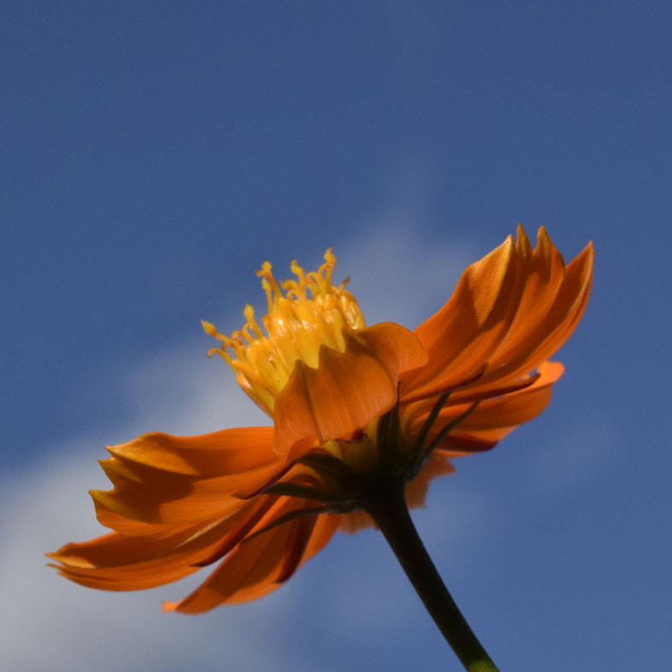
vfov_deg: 9.7
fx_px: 3977
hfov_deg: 9.6
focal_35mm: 181
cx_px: 450
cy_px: 405
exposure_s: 1/800
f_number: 18
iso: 800
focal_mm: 55
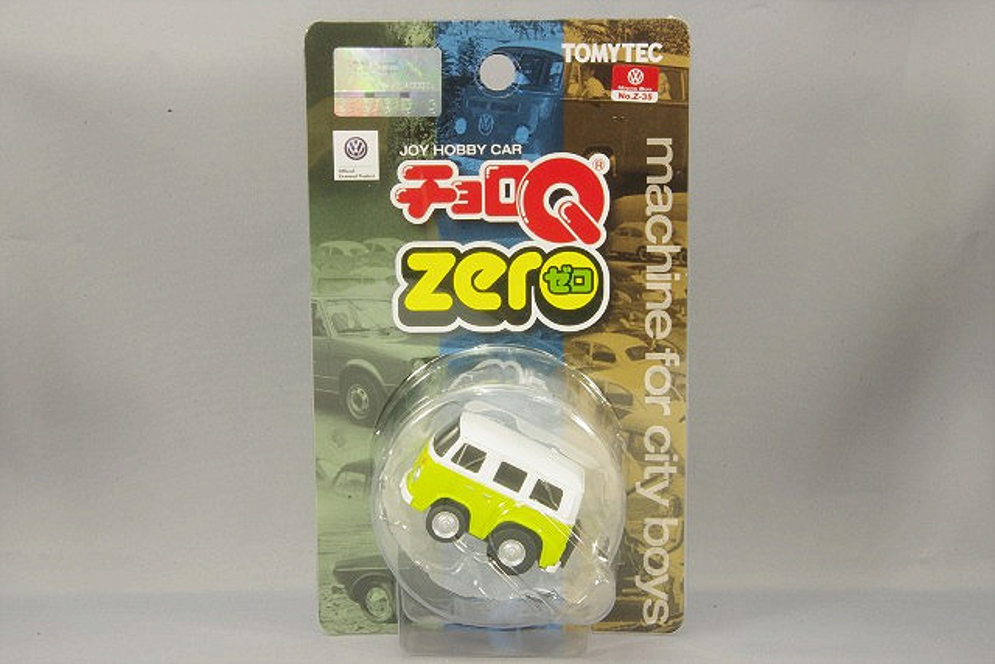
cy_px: 332
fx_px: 2267
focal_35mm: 82
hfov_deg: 24.8
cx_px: 498
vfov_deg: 16.7
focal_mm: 55
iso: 400
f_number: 32
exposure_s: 1
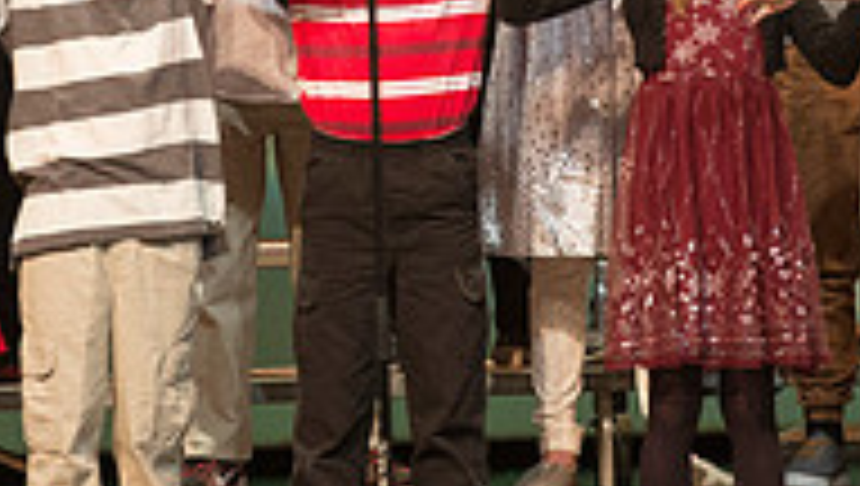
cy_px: -47
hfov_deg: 3.4
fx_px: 14499
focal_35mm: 635
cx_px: 464
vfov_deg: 1.9
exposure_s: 1/250
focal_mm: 200
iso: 2500
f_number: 2.8
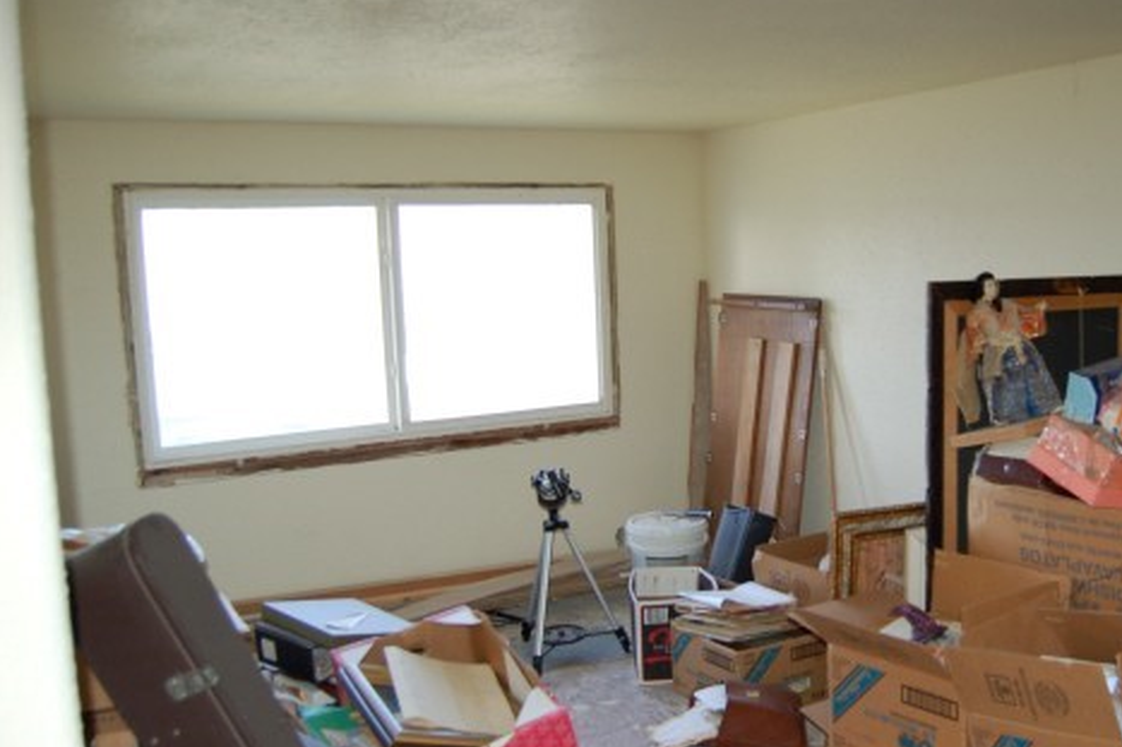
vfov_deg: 35.9
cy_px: 382
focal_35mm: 37
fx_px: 1153
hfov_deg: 50.9
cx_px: 750
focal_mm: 18
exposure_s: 1/80
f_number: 3.5
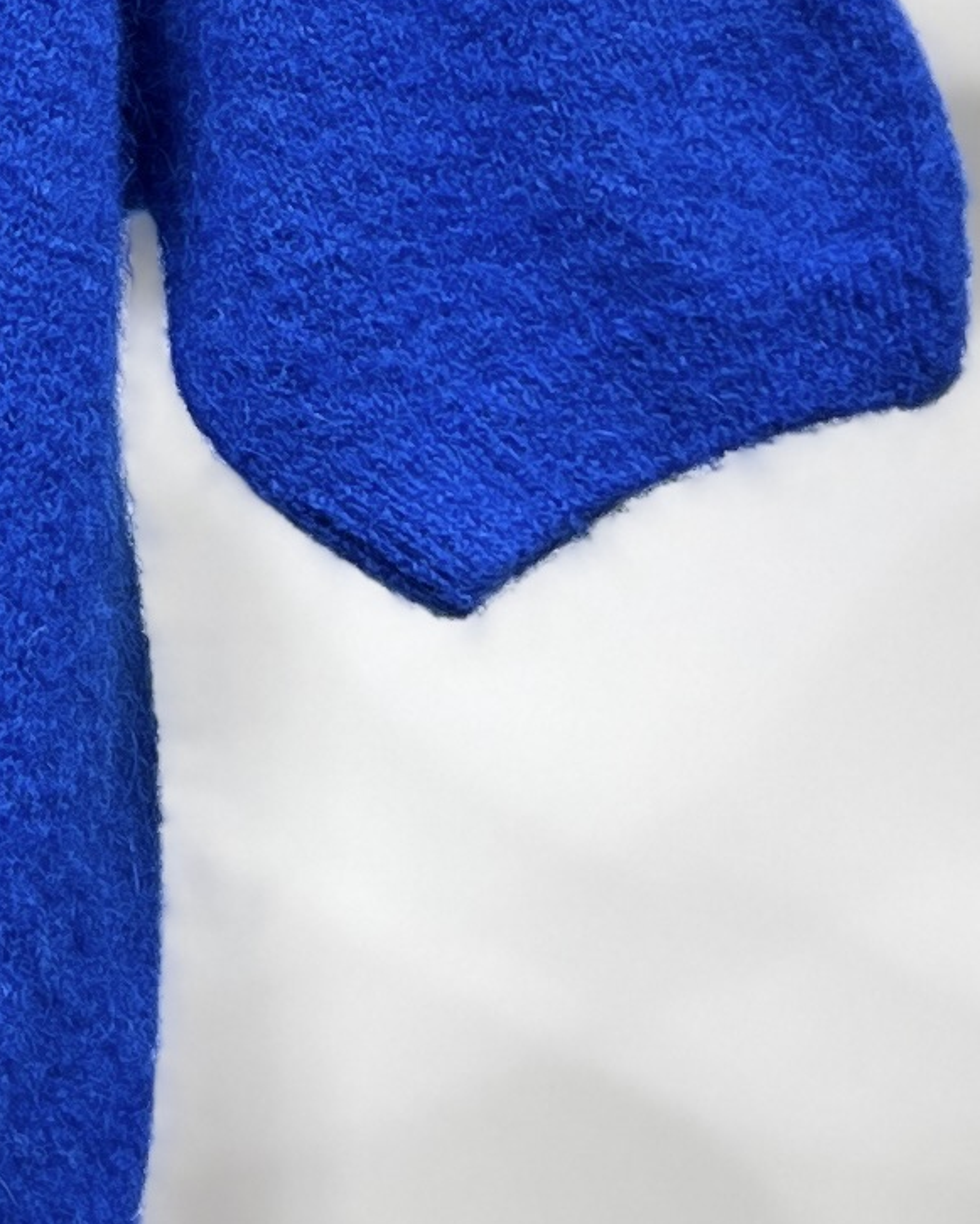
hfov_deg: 10.2
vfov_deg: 13.4
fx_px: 5111
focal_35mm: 141
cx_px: -882
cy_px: -115
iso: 32
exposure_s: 1/133
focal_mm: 5.7
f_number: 1.5
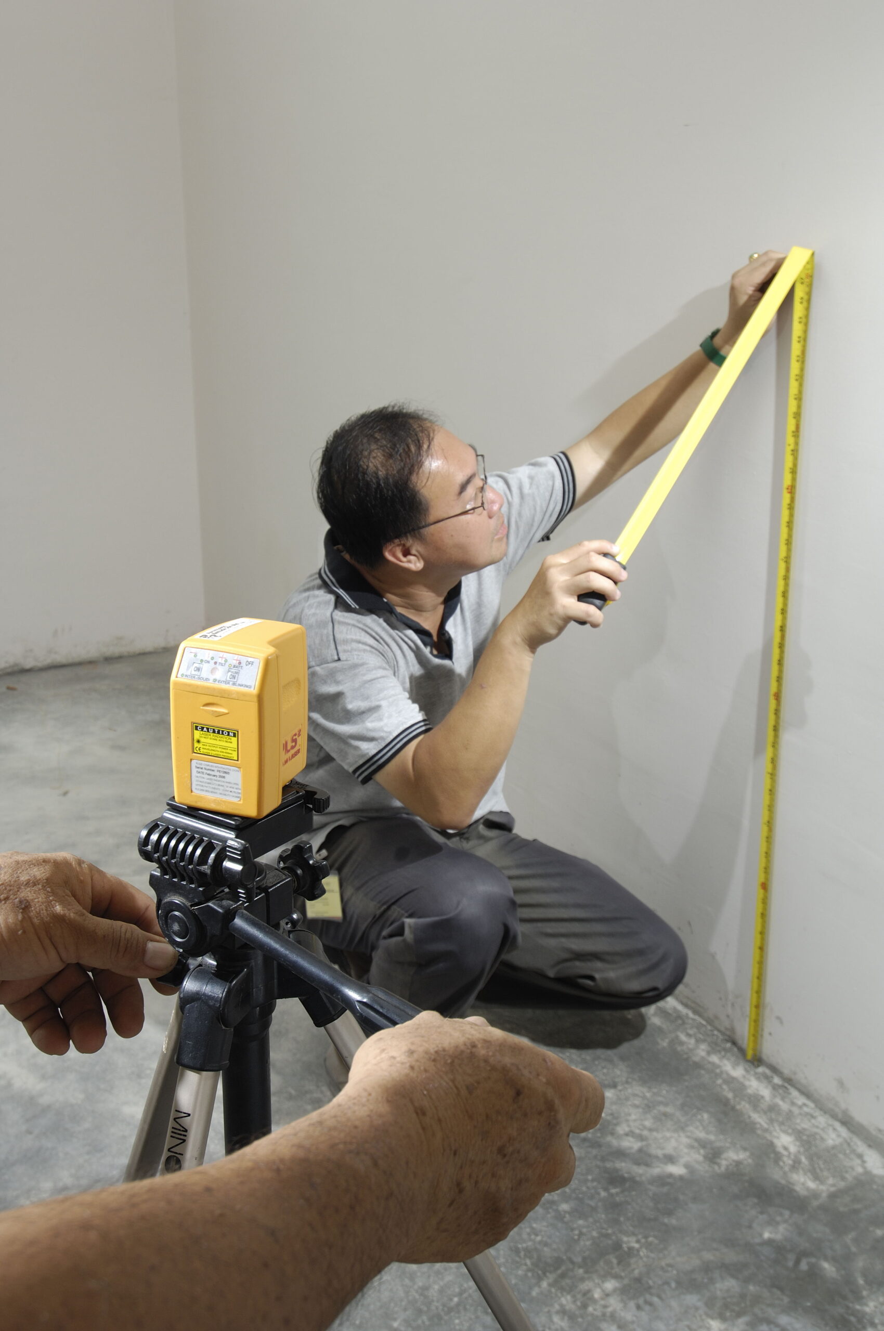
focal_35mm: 36
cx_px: 442
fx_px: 1329
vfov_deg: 53.2
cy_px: 666
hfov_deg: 36.8
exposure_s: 1/30
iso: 100
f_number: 8
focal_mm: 24
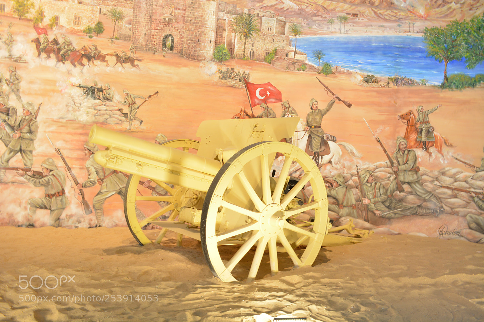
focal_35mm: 33
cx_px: 242
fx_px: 444
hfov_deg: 57.2
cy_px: 161
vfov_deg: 40.0
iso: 400
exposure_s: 1/10
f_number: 7.1
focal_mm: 22
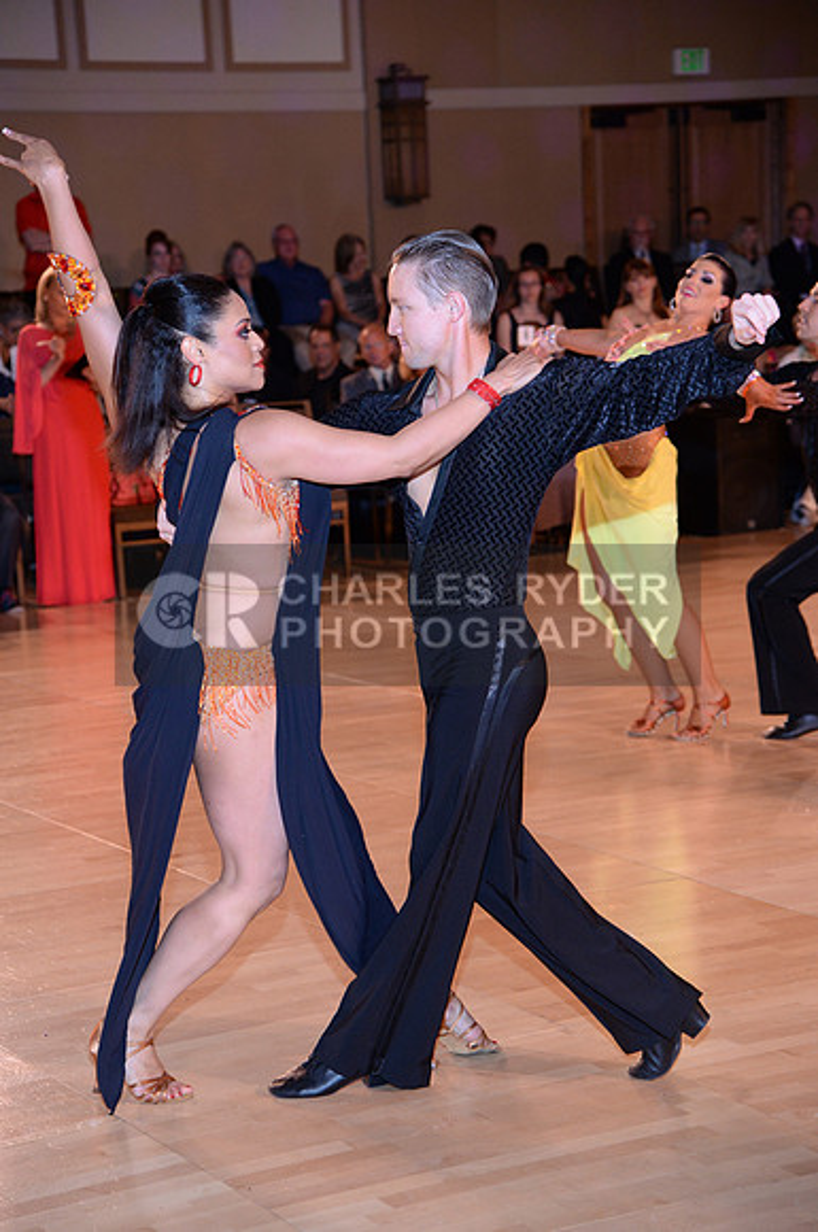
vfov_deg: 23.7
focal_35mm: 86
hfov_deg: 15.8
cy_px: 616
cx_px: 409
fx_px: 2940
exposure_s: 1/200
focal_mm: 86
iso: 2000
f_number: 4.5
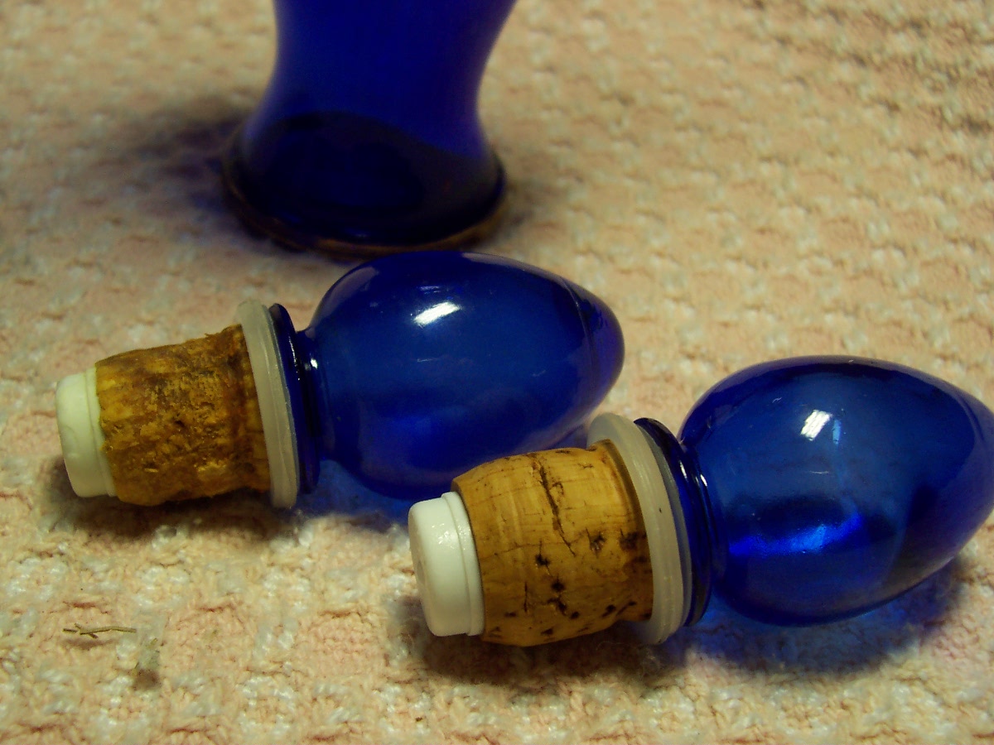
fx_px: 1062
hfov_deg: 50.1
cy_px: 372
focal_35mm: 37
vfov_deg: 38.7
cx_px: 497
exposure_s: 1/45
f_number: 2.8
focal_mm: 5.6
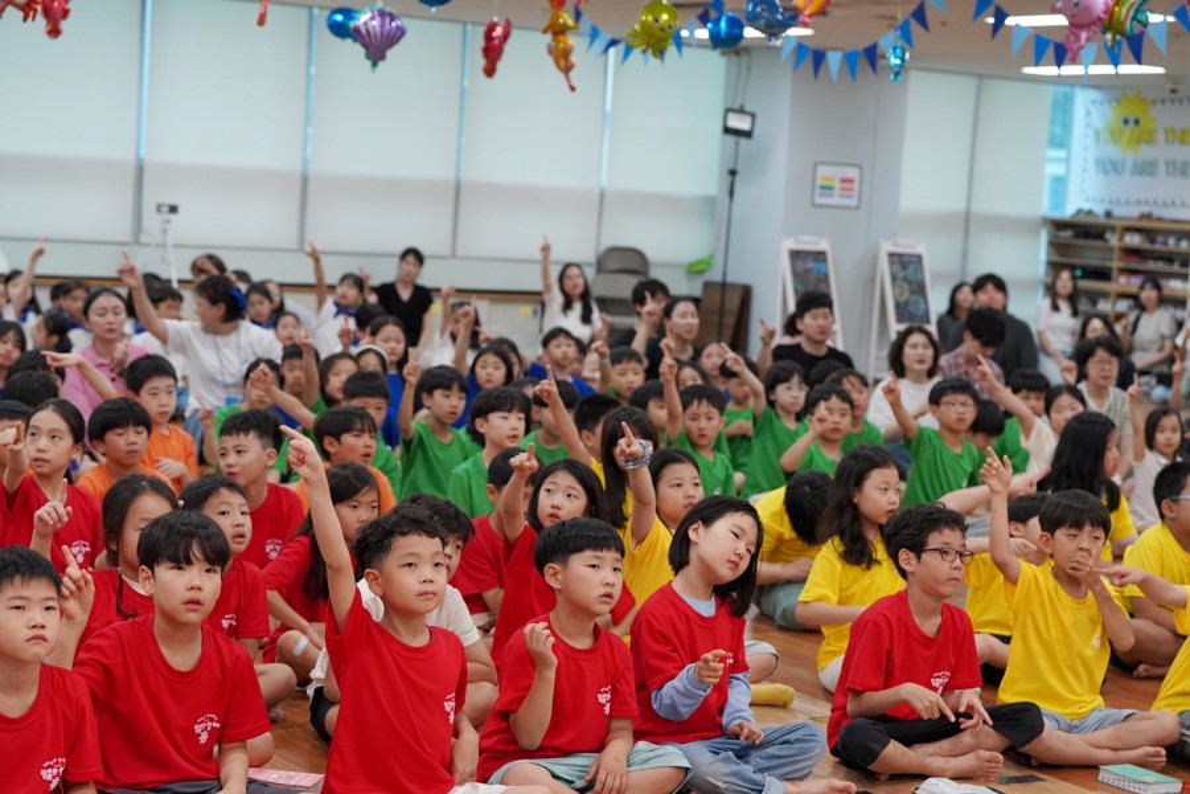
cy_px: 397
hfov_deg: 28.8
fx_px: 2314
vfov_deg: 19.5
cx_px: 595
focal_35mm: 70
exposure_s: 1/160
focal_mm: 70
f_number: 4
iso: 1600
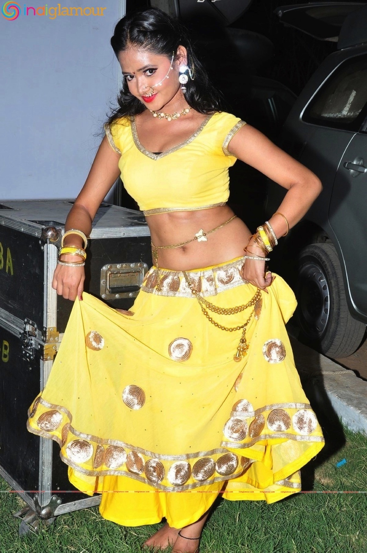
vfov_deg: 37.9
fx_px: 805
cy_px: 276
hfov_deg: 25.7
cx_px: 184
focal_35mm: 52
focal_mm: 35
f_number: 10
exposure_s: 1/125
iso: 500
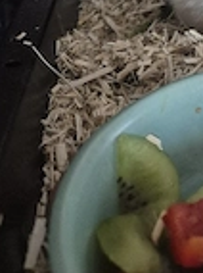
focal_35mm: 65
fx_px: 510
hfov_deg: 20.6
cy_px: -85
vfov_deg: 25.6
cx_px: 262
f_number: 1.8
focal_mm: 5.4
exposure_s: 1/100
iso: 800
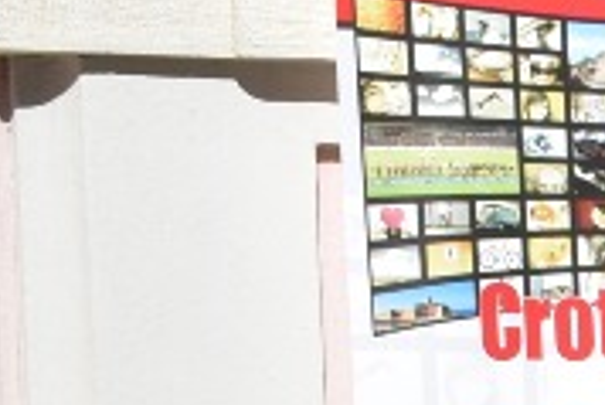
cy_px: 1281
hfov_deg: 7.9
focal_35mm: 243
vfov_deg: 5.3
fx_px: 4087
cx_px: 1397
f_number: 11
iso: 100
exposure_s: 1/200
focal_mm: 24
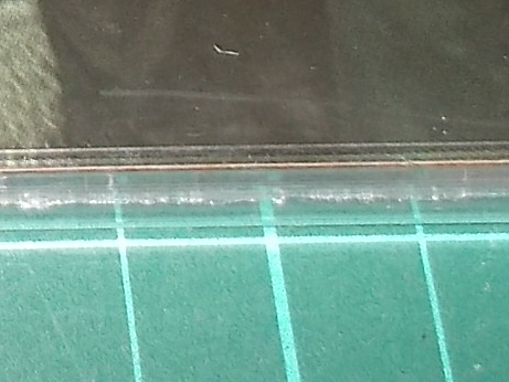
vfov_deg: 9.7
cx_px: -266
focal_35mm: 143
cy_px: -389
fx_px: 2103
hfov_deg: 13.0
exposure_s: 1/30
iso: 200
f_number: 3.3
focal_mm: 4.1
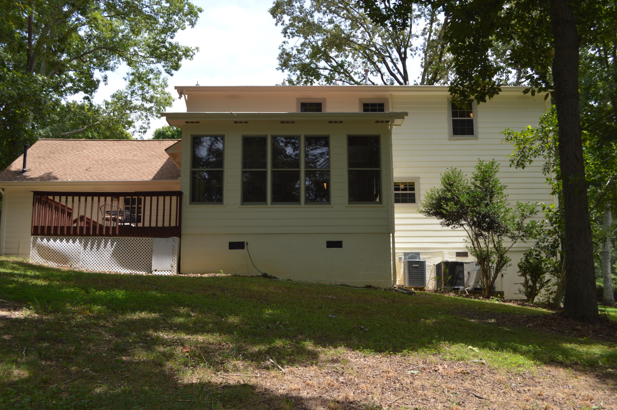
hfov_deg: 53.2
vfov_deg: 36.8
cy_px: 205
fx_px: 616
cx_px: 308
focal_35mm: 36
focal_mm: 24
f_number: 5
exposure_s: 1/200
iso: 100
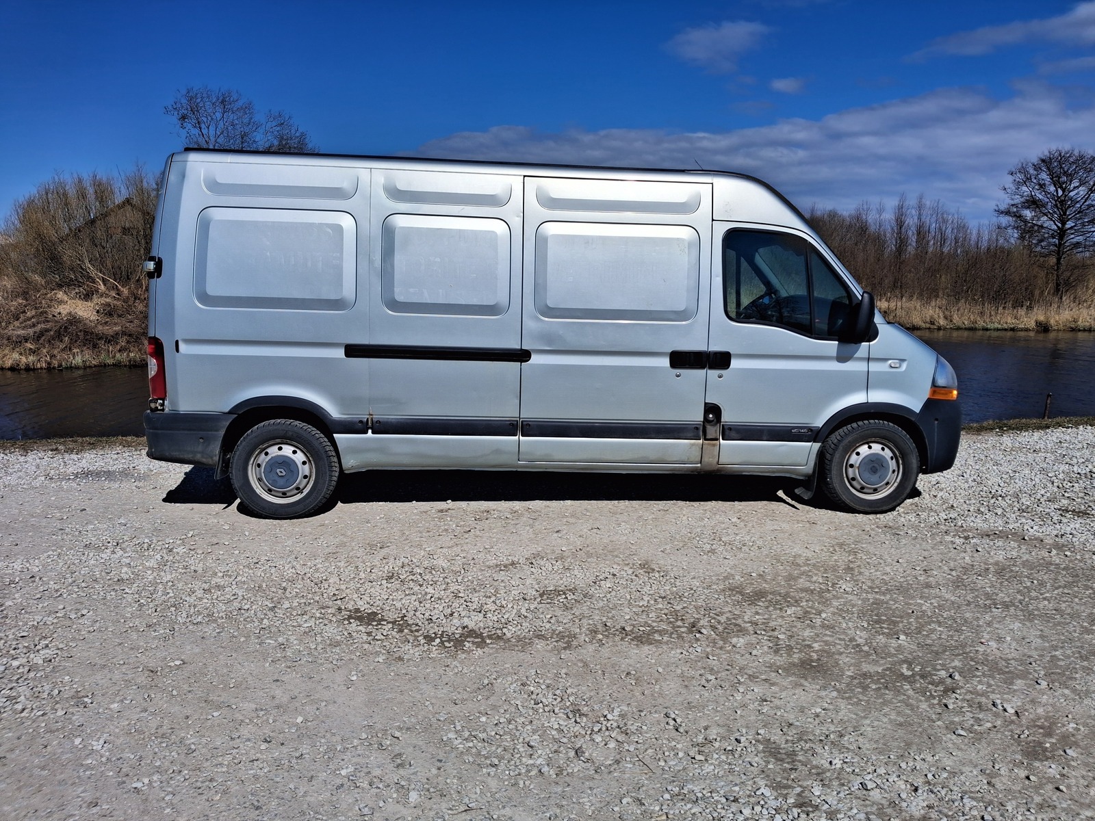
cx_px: 548
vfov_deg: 51.4
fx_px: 854
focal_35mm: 27
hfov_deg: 65.3
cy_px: 410
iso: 20
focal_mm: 4
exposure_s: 1/2000
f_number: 1.8
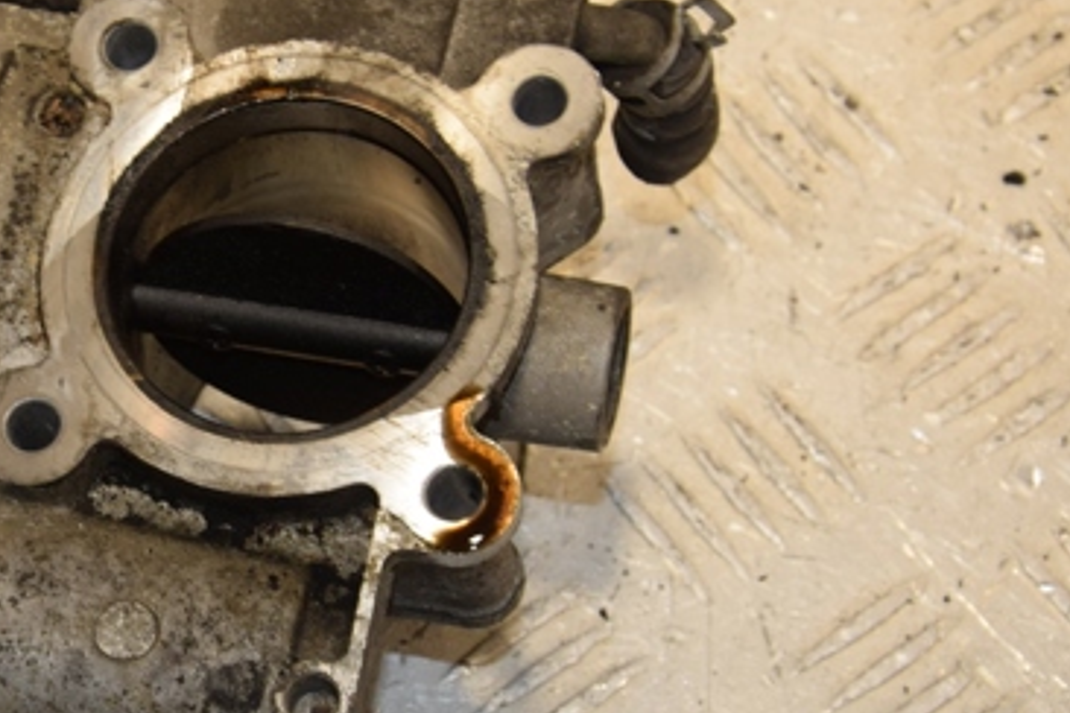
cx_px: 146
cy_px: 412
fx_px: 3893
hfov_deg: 15.5
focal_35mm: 131
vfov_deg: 10.5
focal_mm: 50
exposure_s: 1/200
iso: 800
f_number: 9
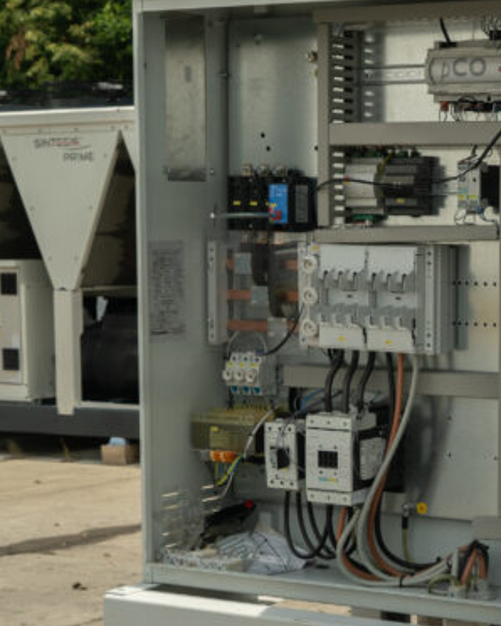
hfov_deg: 16.0
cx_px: 577
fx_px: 1722
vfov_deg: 20.5
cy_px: 447
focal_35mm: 93
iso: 320
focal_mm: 36
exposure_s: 1/160
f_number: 10
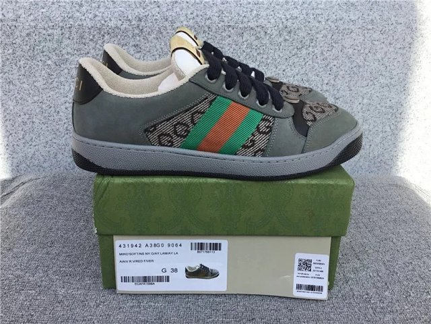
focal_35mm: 31
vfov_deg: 45.4
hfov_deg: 58.4
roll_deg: -0.1
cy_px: 162
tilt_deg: -20.0
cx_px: 216
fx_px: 386
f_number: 2.4
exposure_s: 1/554
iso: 25
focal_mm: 3.3
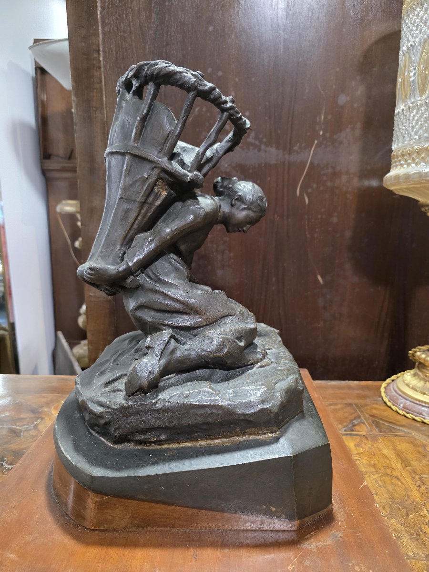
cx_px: 214
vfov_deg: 73.9
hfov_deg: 58.9
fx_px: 380
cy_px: 286
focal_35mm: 23
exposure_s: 1/100
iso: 640
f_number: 1.7
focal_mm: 6.3
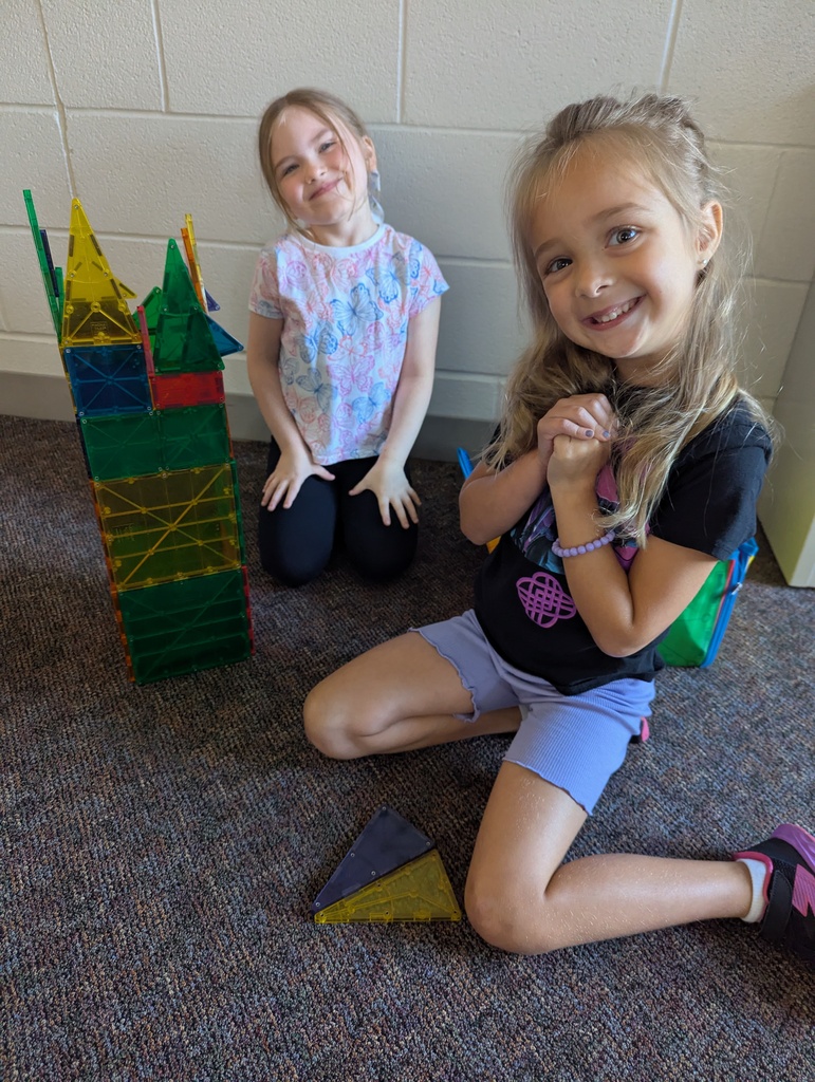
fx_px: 752
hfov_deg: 56.9
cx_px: 408
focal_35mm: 24
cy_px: 541
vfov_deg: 71.5
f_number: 1.85
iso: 905
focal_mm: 6.81
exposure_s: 1/145
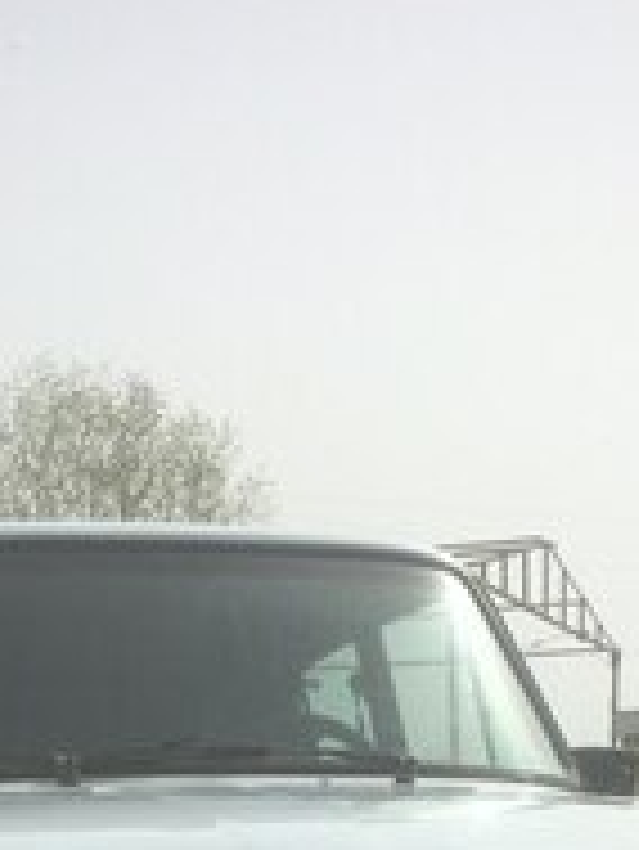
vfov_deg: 23.2
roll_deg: +0.5
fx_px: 1868
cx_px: 225
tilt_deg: -10.7
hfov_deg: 19.4
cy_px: 1057
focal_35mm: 76
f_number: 2.2
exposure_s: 1/3165
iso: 32
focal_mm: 4.15
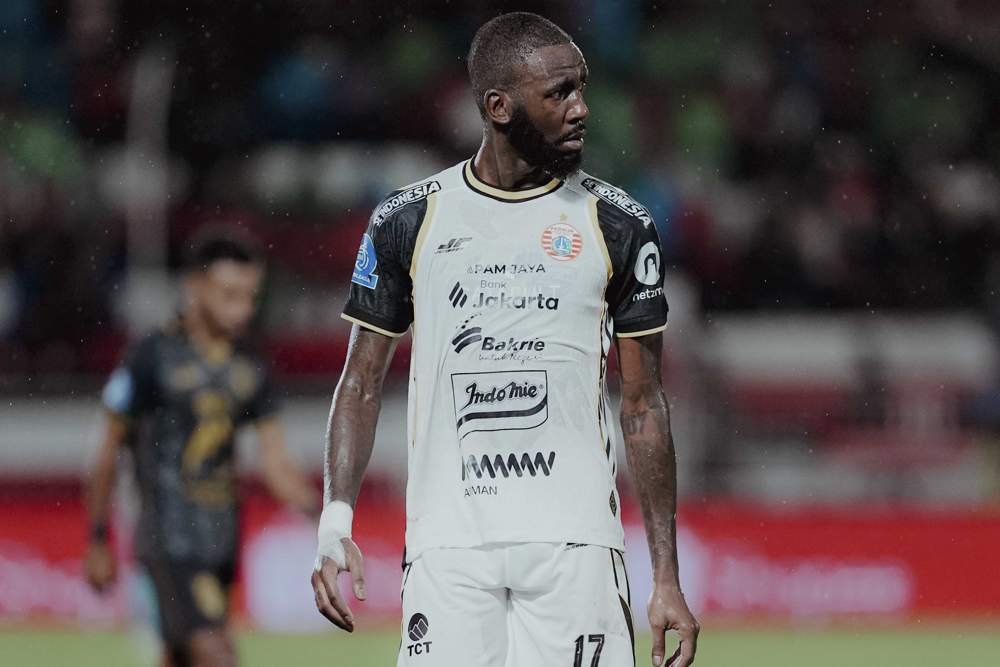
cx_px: 500
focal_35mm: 300
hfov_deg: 6.9
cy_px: 334
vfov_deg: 4.6
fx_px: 8333
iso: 4000
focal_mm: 300
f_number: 2.8
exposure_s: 1/1600
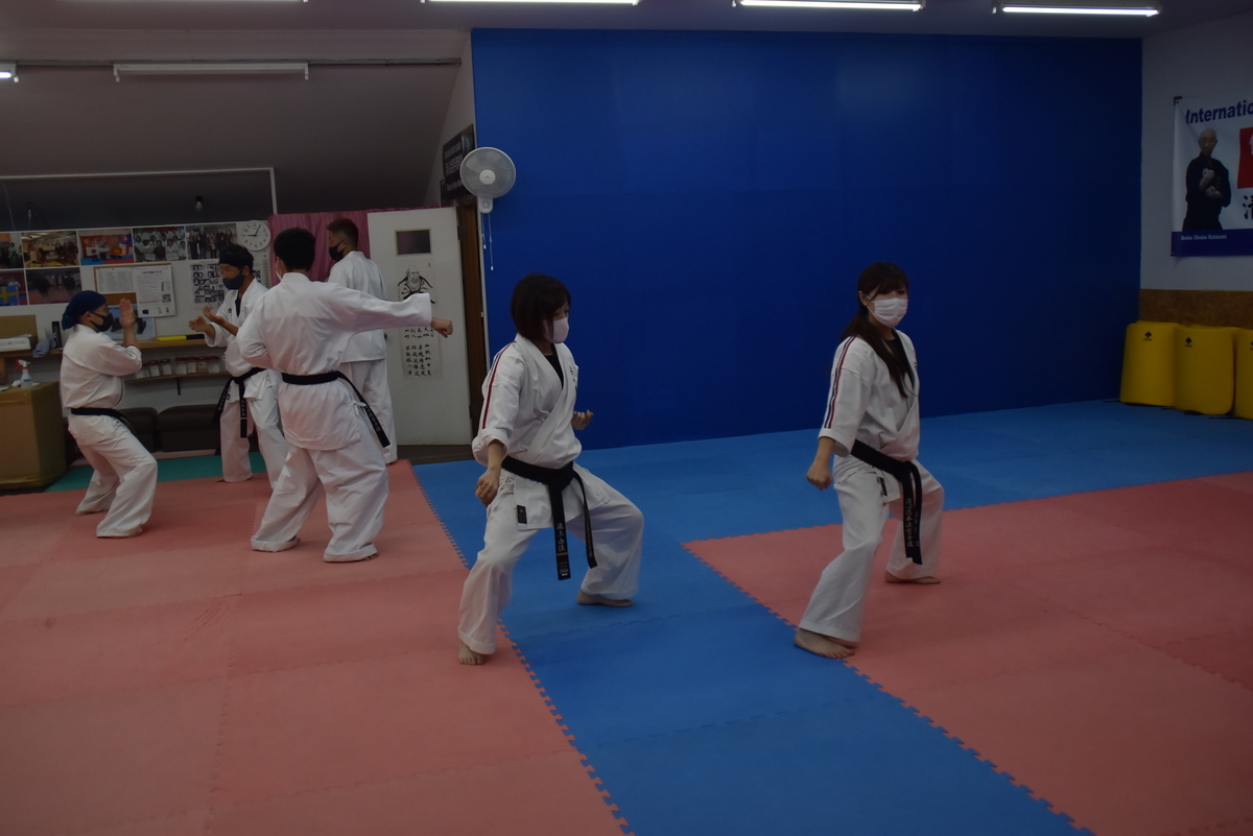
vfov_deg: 40.0
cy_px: 418
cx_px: 626
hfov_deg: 57.2
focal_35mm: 33
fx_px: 1149
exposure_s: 1/250
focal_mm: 22
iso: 400
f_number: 3.5
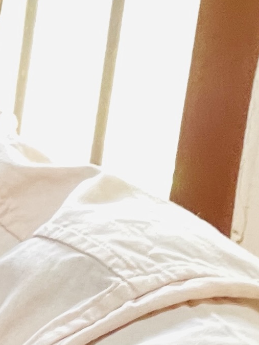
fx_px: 1367
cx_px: -304
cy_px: 120
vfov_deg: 14.4
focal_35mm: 137
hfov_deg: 9.8
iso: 400
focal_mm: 2.71
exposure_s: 1/33
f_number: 2.2
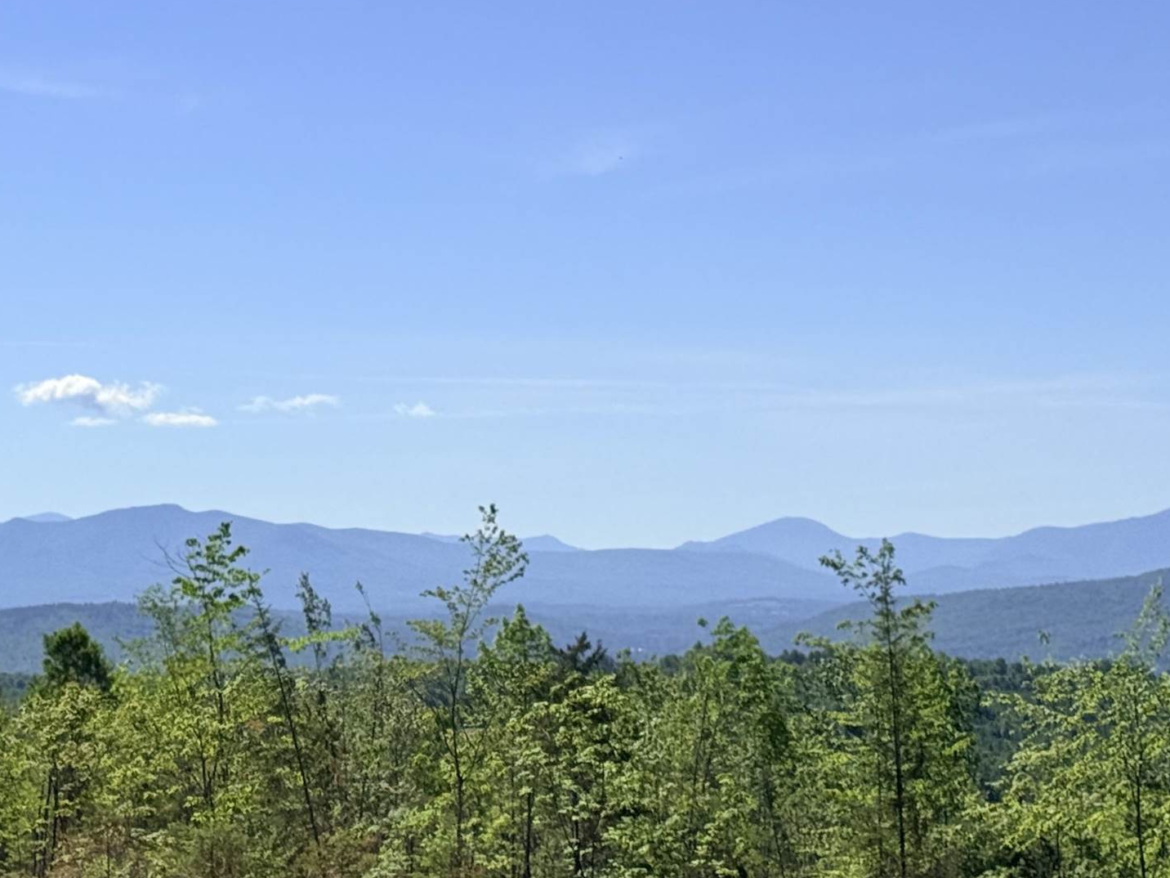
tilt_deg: +2.7
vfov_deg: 14.4
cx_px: 422
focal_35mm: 103
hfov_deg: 19.0
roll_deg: +0.7
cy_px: 459
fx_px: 3481
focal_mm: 6.76
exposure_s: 1/9901
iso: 64
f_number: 1.78
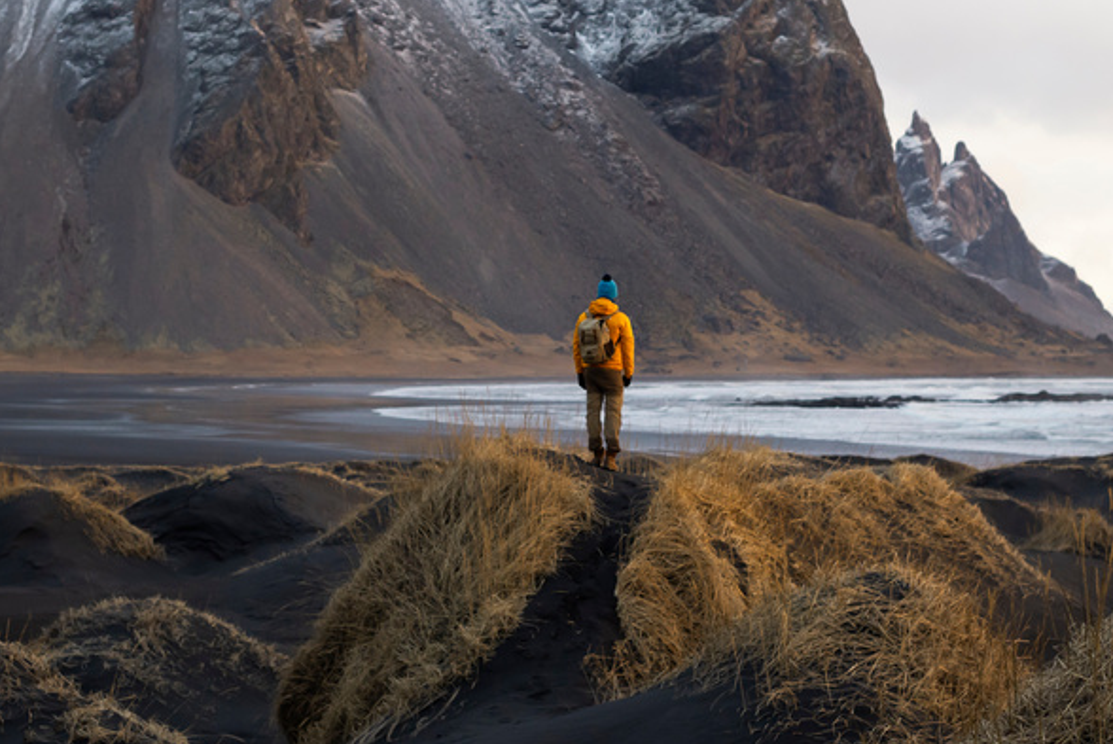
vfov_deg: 16.0
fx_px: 2630
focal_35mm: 85
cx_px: 591
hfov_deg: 23.9
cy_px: 201
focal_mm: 50
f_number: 4
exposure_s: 1/100
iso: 500
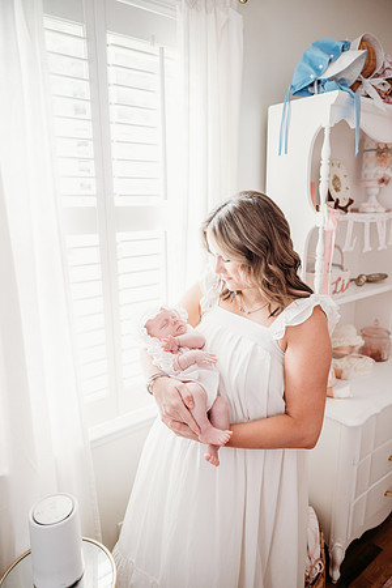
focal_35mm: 24
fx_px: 392
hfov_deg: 53.1
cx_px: 196
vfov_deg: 73.7
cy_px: 294
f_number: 2.8
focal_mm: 24
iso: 1250
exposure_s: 1/200
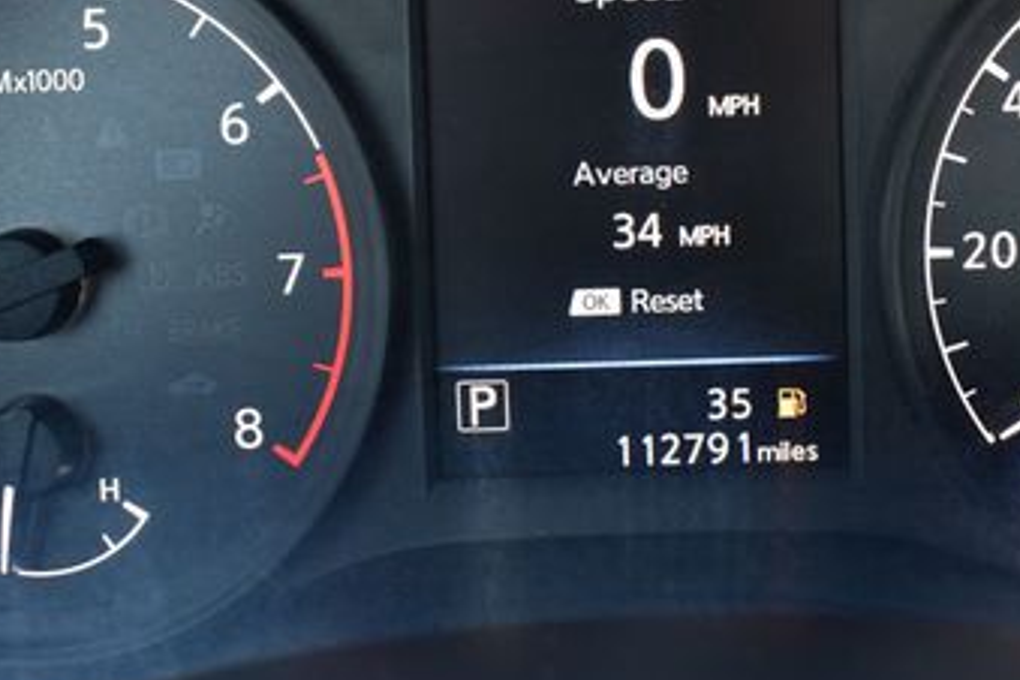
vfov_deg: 19.8
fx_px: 1927
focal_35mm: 68
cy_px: 156
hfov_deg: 29.5
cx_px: 674
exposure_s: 1/15
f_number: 6.3
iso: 450
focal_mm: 24
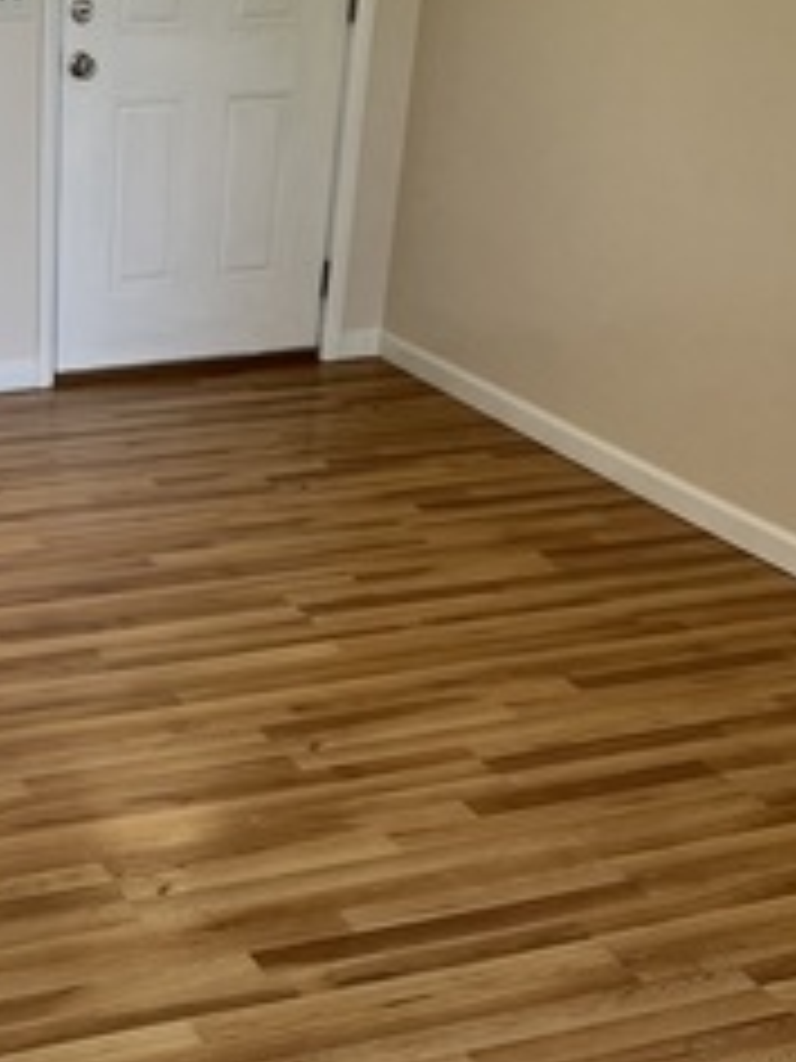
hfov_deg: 25.2
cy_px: 806
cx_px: -7
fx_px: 1686
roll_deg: +1.2
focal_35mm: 55
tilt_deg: -30.7
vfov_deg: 34.2
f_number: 1.6
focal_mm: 5.1
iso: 100
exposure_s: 1/122
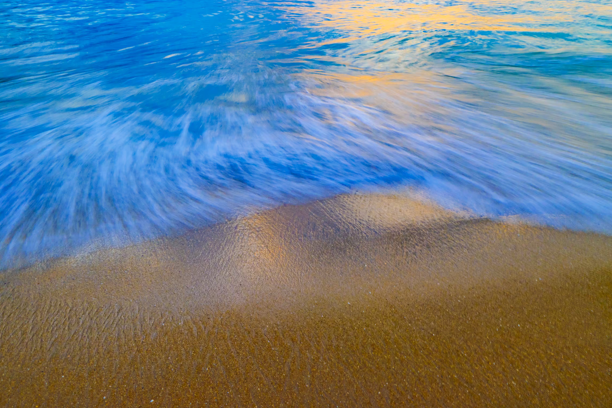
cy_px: 196
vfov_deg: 49.5
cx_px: 312
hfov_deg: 69.4
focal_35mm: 26
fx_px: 442
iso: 100
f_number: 16
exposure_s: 1/2.5
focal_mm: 10.9
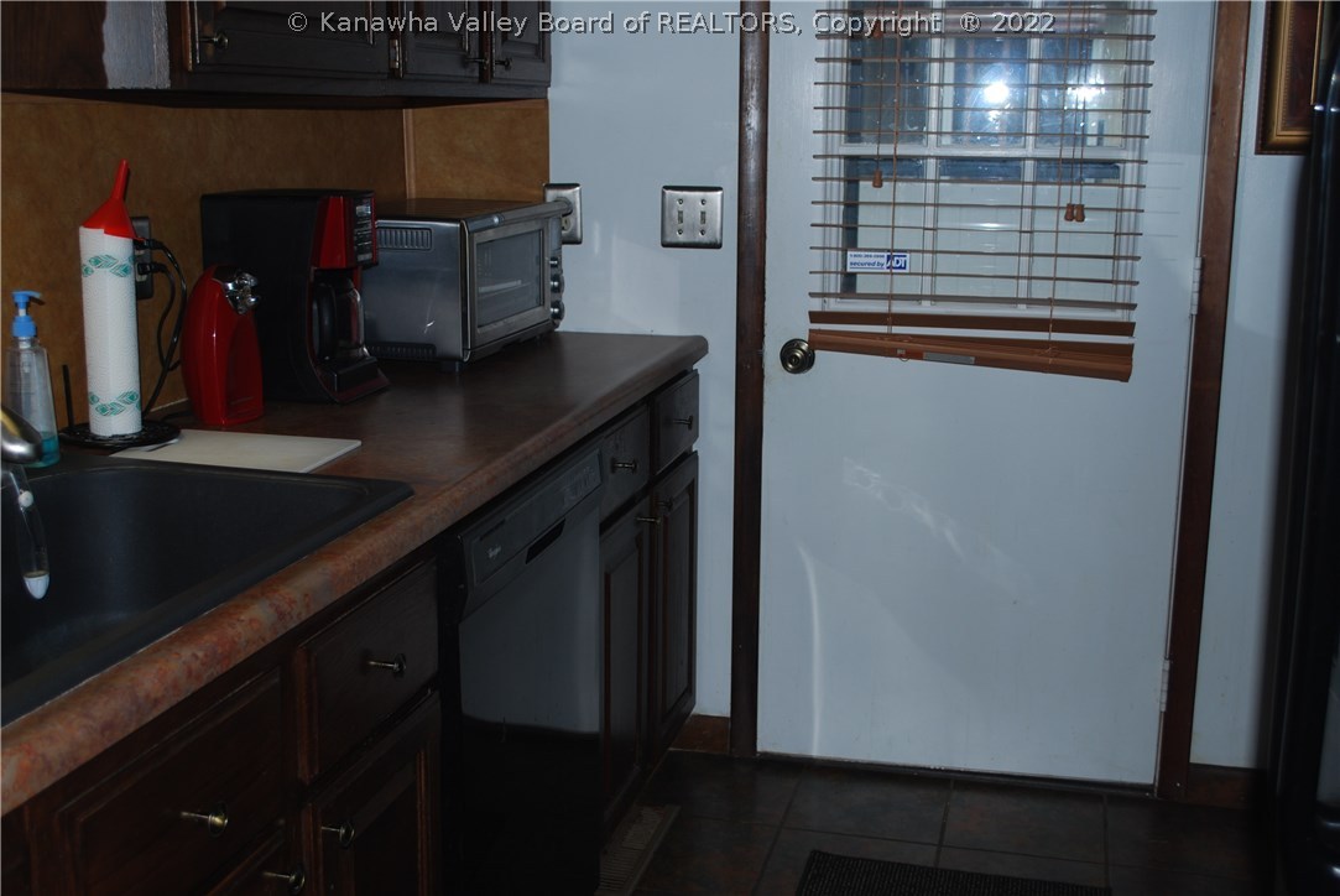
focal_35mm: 42
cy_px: 448
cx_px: 670
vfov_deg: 32.0
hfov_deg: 46.4
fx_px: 1565
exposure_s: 1/60
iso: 100
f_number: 4.5
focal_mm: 28
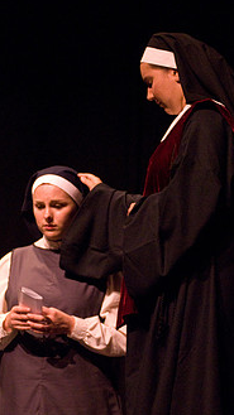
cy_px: 257
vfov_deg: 12.5
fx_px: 1898
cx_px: 107
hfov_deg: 7.1
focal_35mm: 172
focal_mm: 80
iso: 1600
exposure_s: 1/125
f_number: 2.8
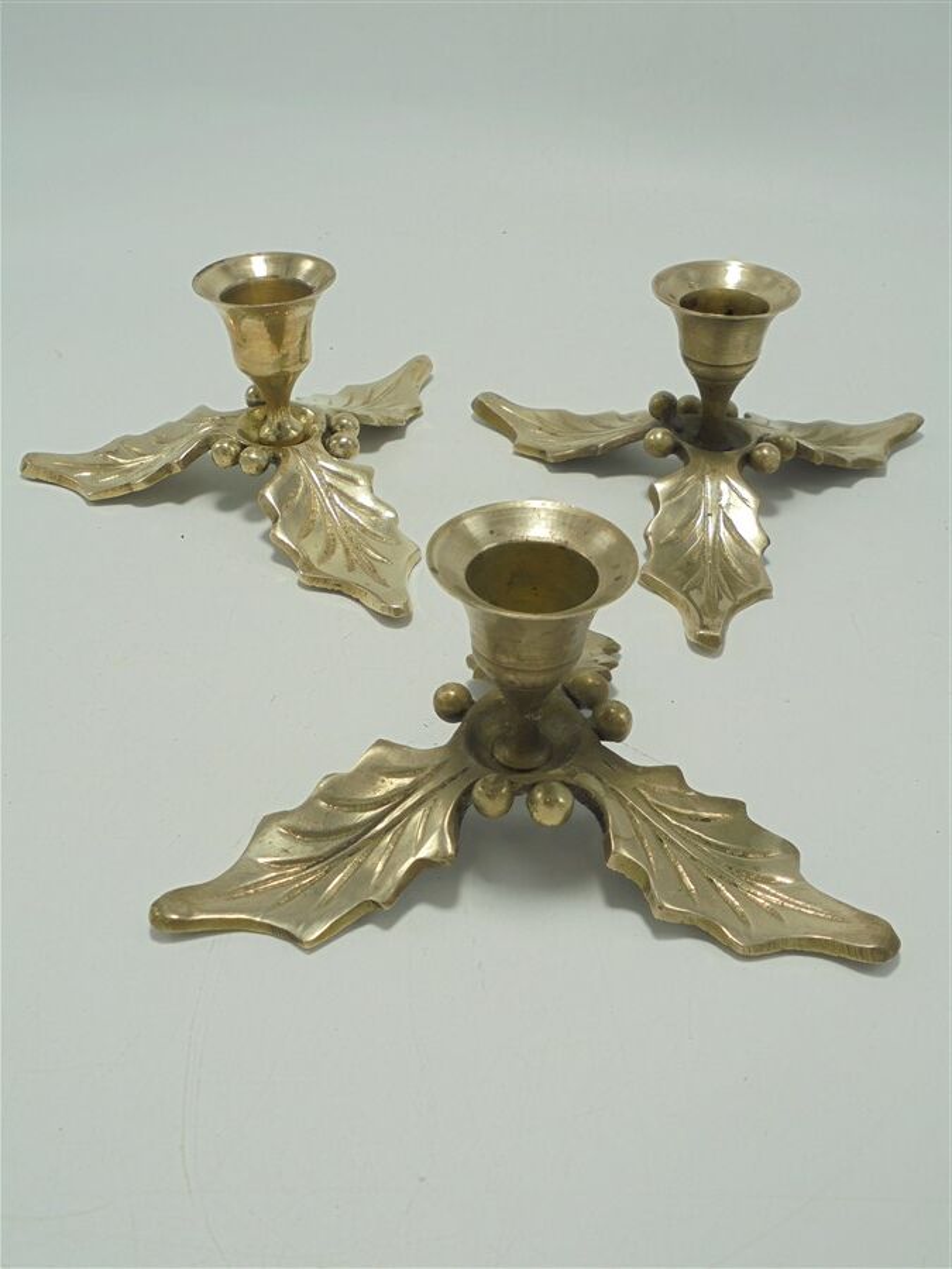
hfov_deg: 41.8
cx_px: 476
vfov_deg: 54.0
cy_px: 634
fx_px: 1247
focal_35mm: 34
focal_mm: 6.1
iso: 100
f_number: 4
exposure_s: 1/100
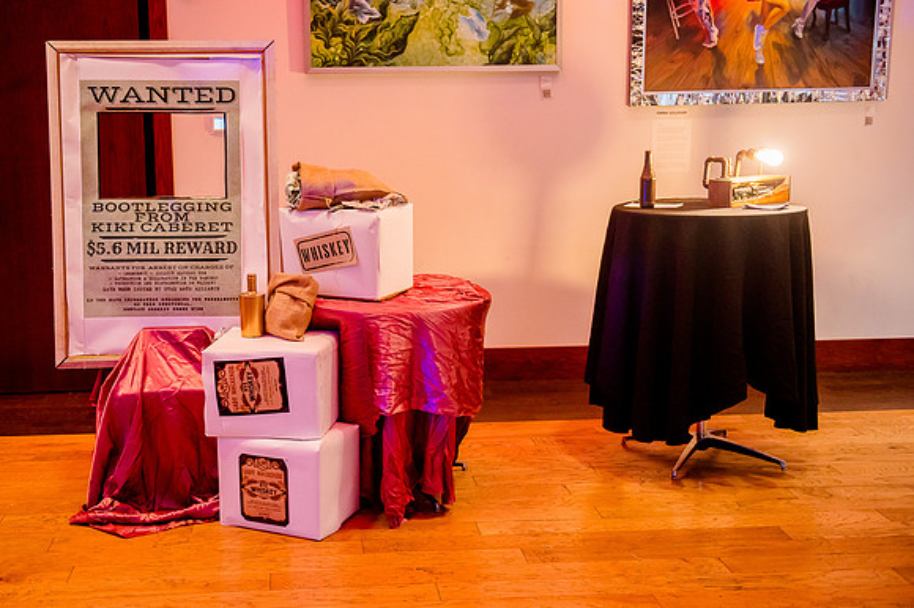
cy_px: 279
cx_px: 391
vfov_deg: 30.8
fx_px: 1103
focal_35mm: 43
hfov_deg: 44.9
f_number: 2.8
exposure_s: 1/100
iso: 3200
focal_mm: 38
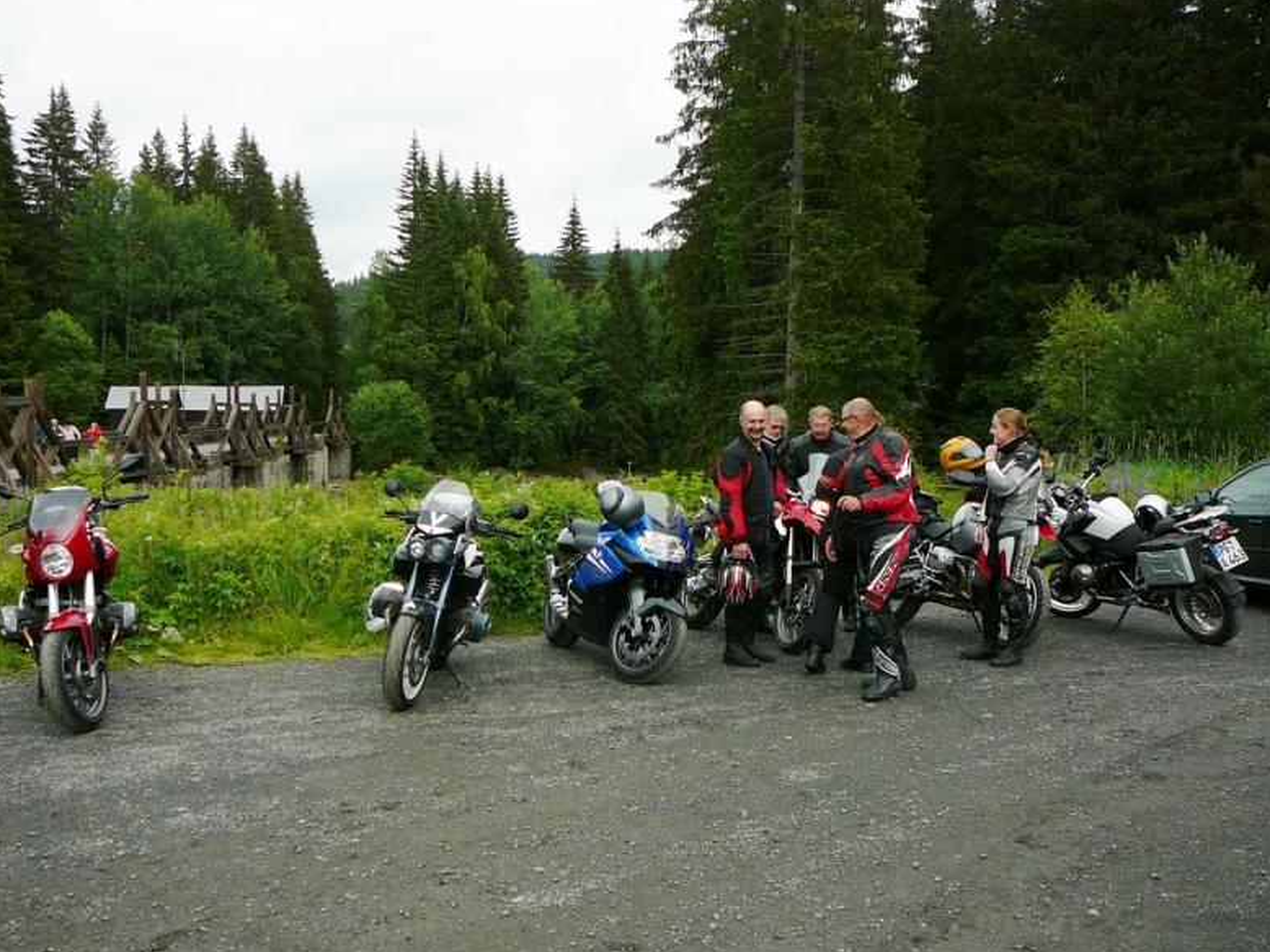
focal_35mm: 36
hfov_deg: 51.4
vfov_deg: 39.6
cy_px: 482
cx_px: 622
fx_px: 1320
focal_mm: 5.2
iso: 80
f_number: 2.8
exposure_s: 1/640
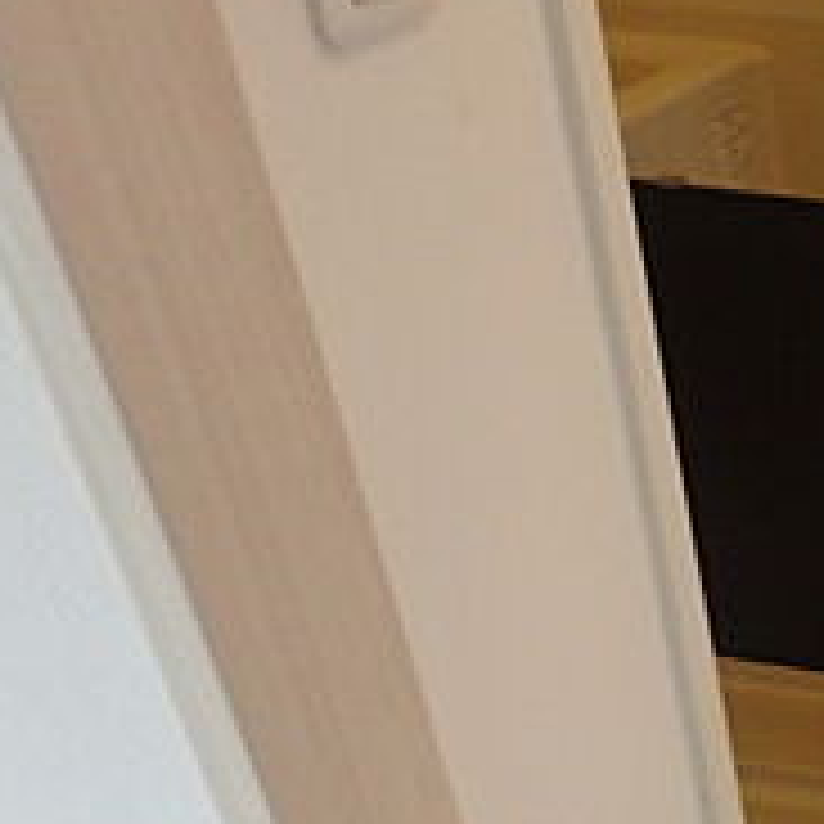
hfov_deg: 21.2
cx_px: 1315
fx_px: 1751
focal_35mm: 65
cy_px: 874
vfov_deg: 24.9
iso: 200
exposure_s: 1/40
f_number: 3.5
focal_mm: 3.7
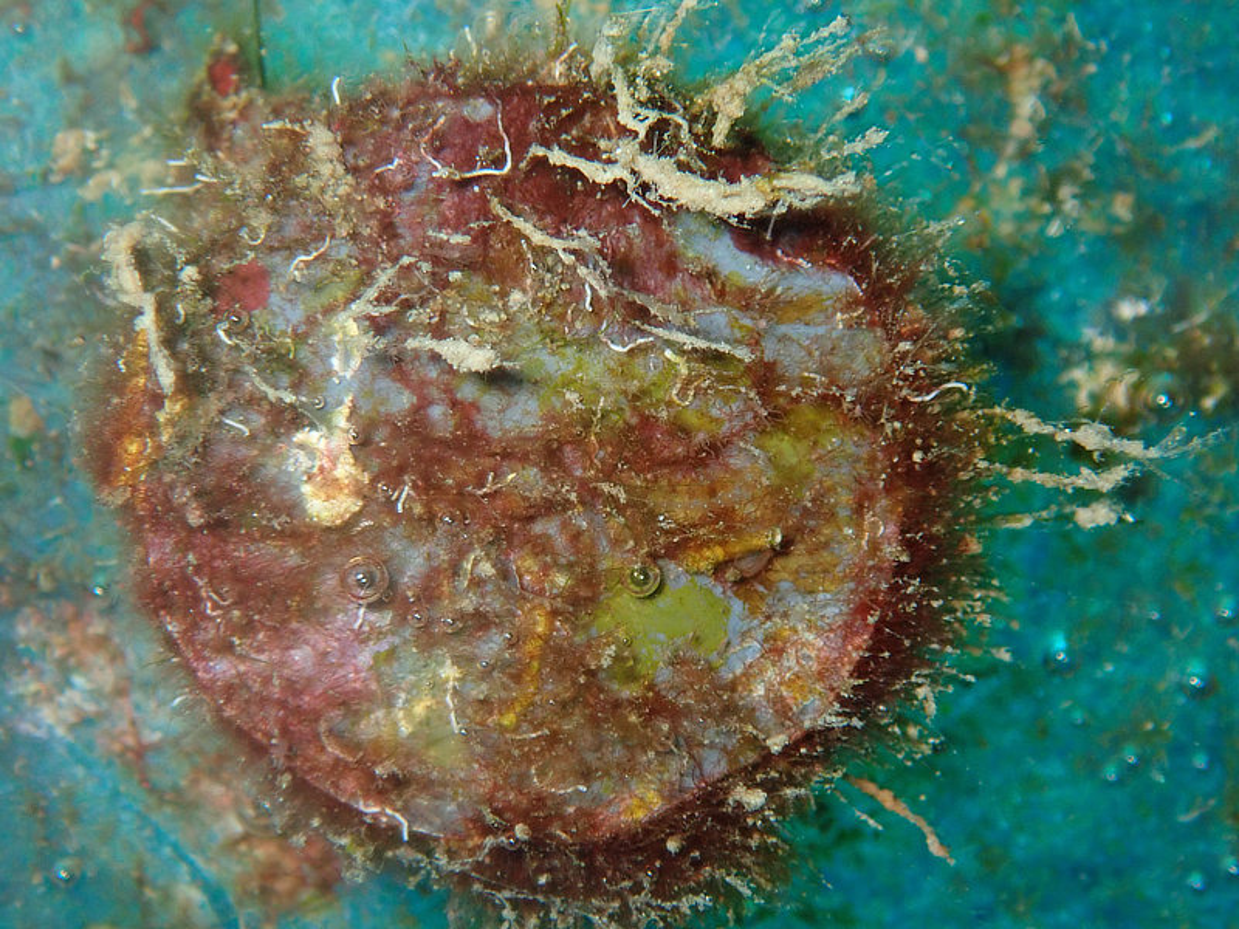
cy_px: 464
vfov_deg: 14.8
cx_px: 620
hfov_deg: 19.6
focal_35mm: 100
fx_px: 3579
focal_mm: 18
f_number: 14
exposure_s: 1/100
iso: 640
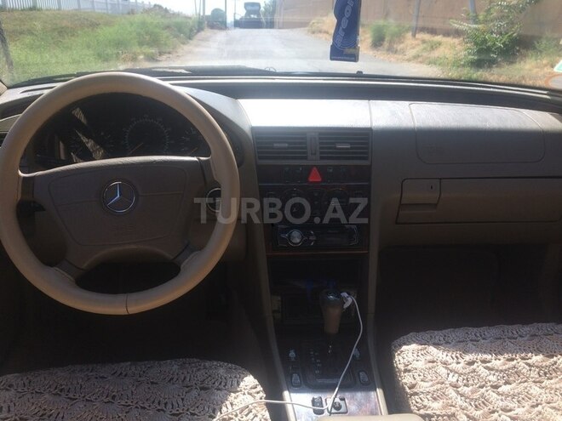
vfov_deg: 48.2
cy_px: 210
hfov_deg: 61.7
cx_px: 281
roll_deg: -2.4
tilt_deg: -20.6
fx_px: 471
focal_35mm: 29
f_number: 2.2
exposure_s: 1/805
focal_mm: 4.15
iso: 32
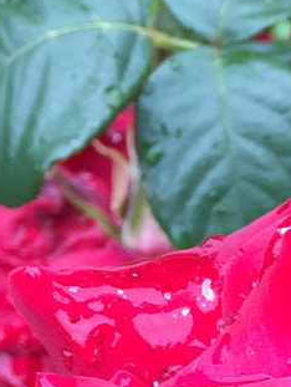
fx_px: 1667
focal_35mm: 149
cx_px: 471
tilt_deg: -72.1
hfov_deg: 9.6
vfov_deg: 12.0
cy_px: 743
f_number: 2.2
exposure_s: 1/50
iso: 32
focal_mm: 4.15
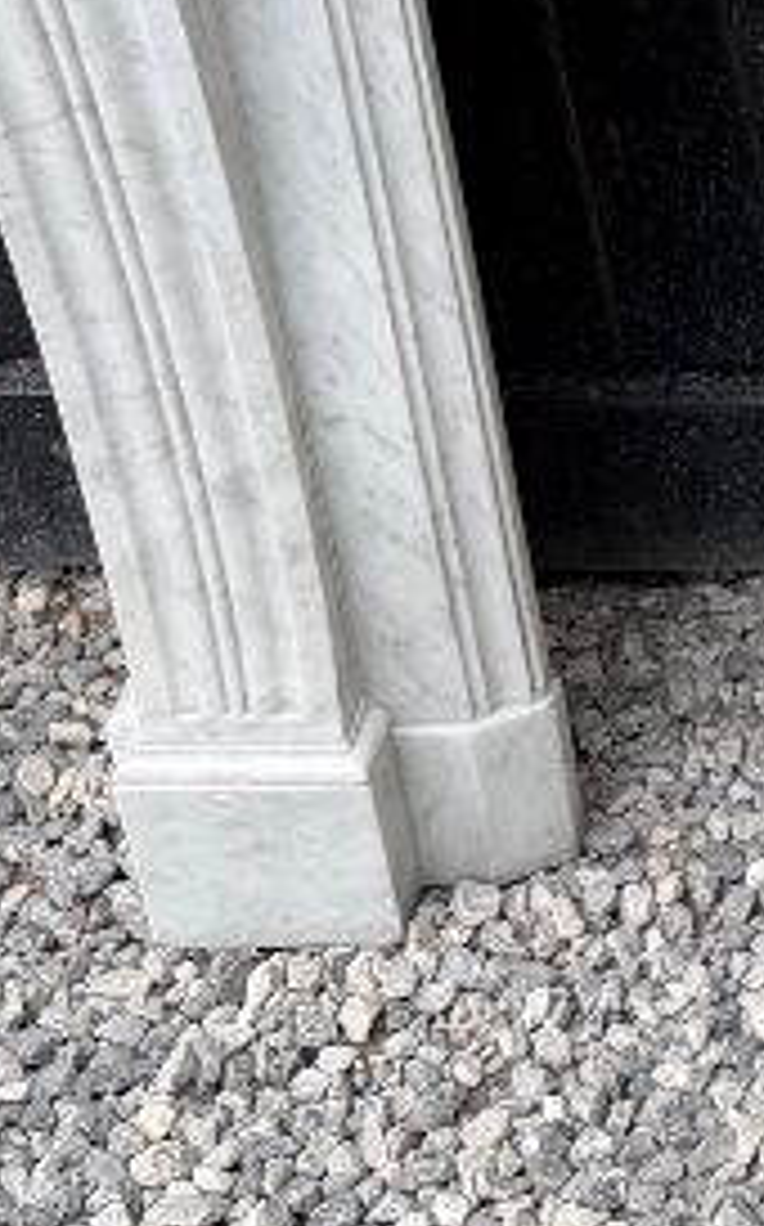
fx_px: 3741
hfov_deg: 10.5
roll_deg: -0.6
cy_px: -99
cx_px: 1663
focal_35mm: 112
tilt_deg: -34.2
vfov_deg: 18.0
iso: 80
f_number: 1.78
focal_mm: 6.76
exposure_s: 1/1005
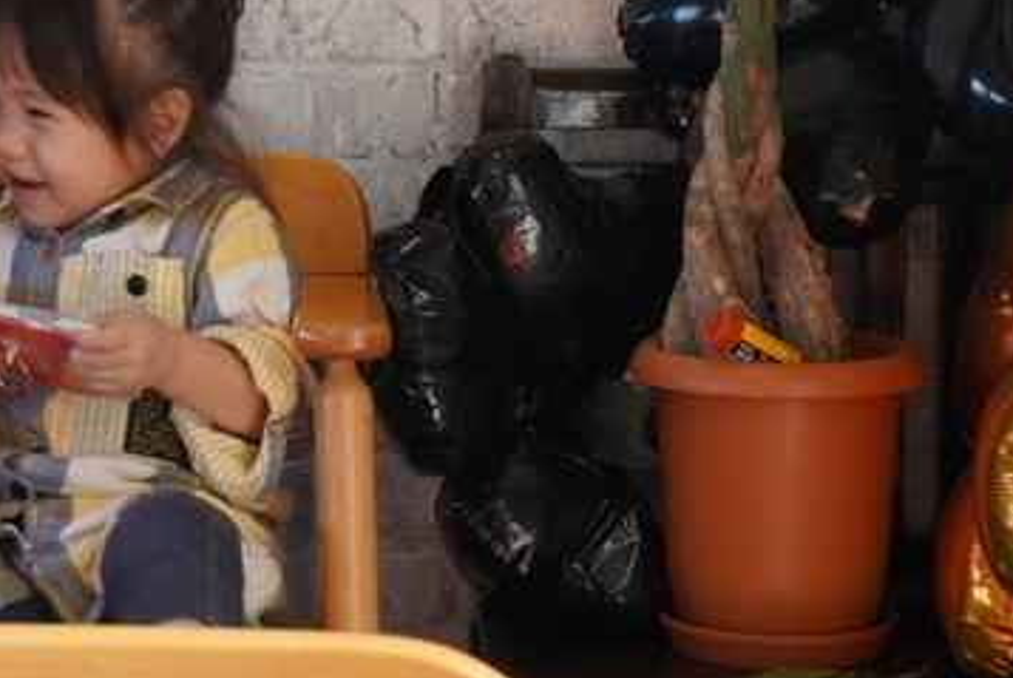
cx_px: 241
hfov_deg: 16.8
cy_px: -111
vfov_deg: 11.2
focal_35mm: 121
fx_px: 3409
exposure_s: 1/80
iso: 1000
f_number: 8
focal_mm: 36
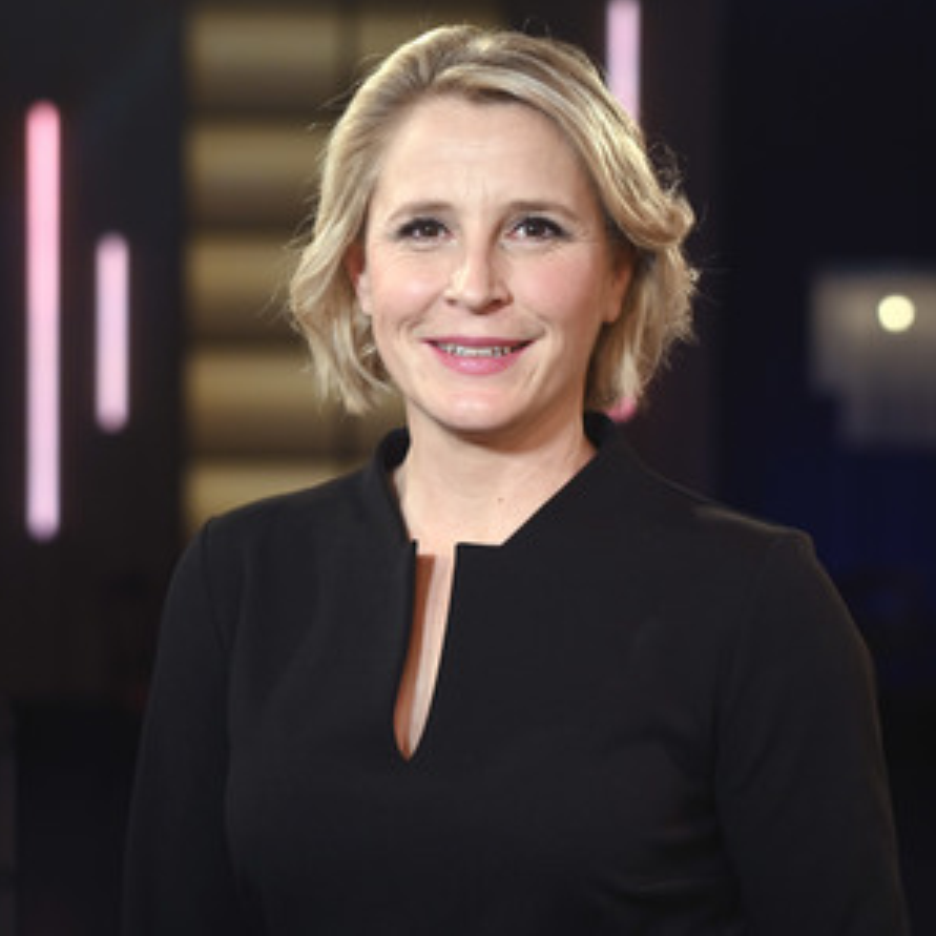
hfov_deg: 24.3
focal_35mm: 71
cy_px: 466
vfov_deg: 24.3
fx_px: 2172
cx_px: 468
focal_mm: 55
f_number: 2.5
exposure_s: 1/320
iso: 1250
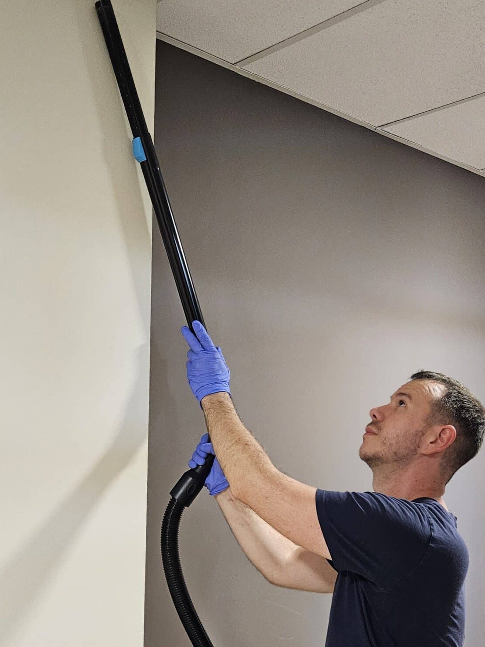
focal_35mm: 40
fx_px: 747
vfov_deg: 46.0
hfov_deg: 35.7
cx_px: 167
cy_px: 438
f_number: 1.8
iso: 800
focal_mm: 5.4
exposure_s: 1/100
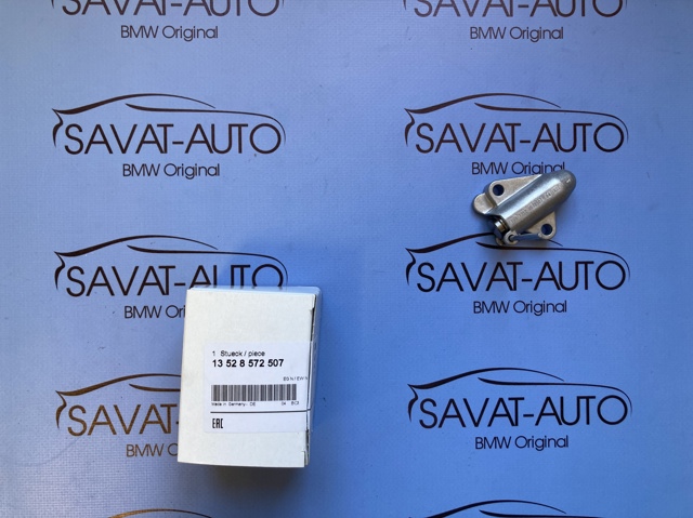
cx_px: 346
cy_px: 259
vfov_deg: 49.7
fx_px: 560
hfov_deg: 63.5
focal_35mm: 28
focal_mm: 3.99
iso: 50
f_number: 1.8
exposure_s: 1/50
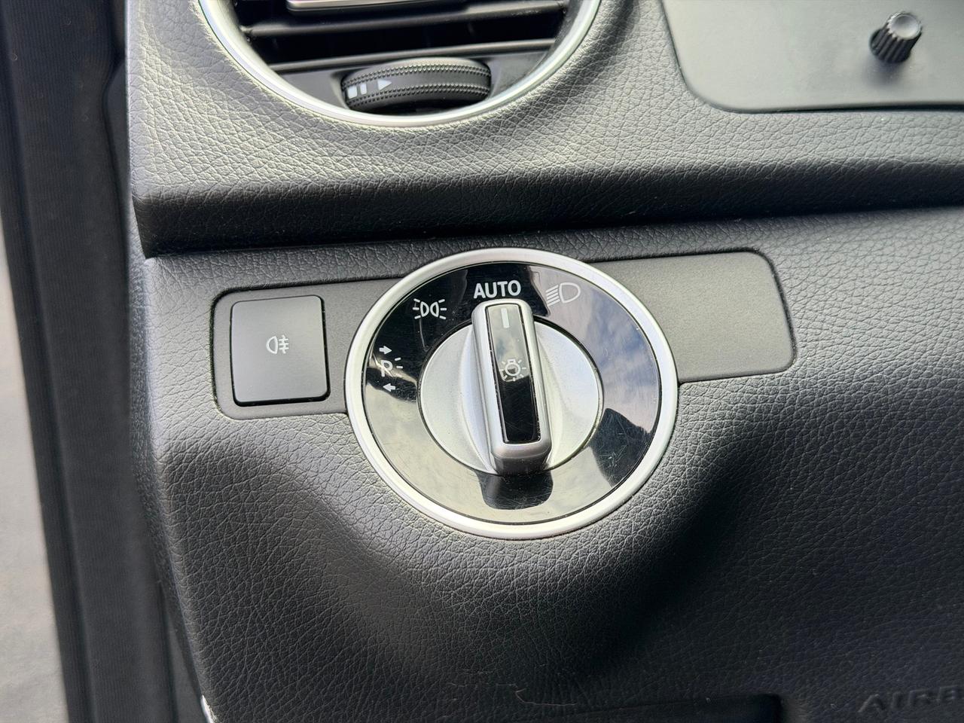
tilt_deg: -9.8
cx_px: 482
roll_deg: +7.3
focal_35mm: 48
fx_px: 1337
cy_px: 362
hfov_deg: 39.7
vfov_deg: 30.3
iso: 80
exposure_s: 1/463
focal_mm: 6.76
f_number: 1.78
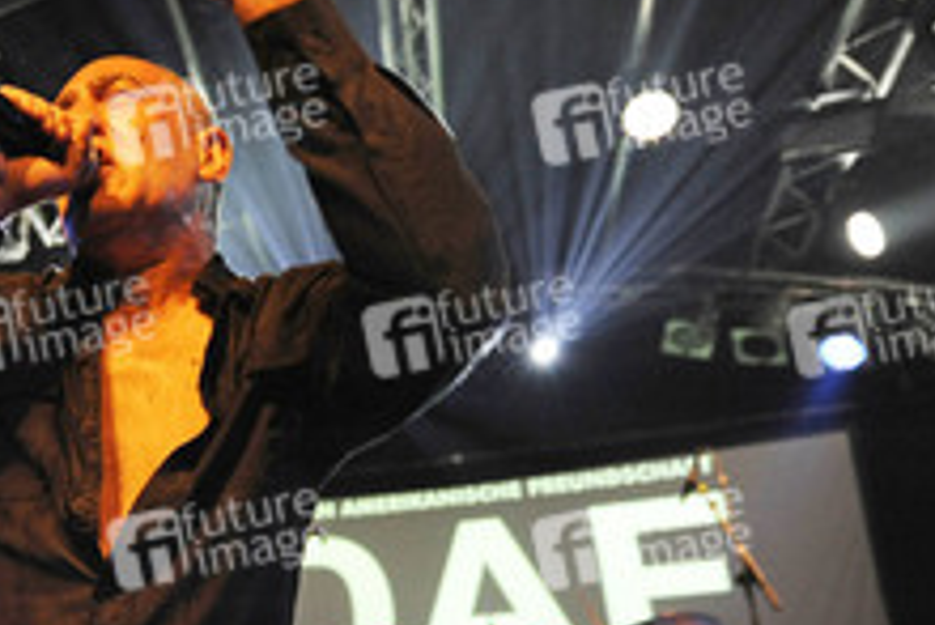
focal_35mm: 45
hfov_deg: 40.4
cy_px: 434
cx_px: 102
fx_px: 1169
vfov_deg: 29.6
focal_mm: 22
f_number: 2.8
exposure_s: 1/200
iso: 2500
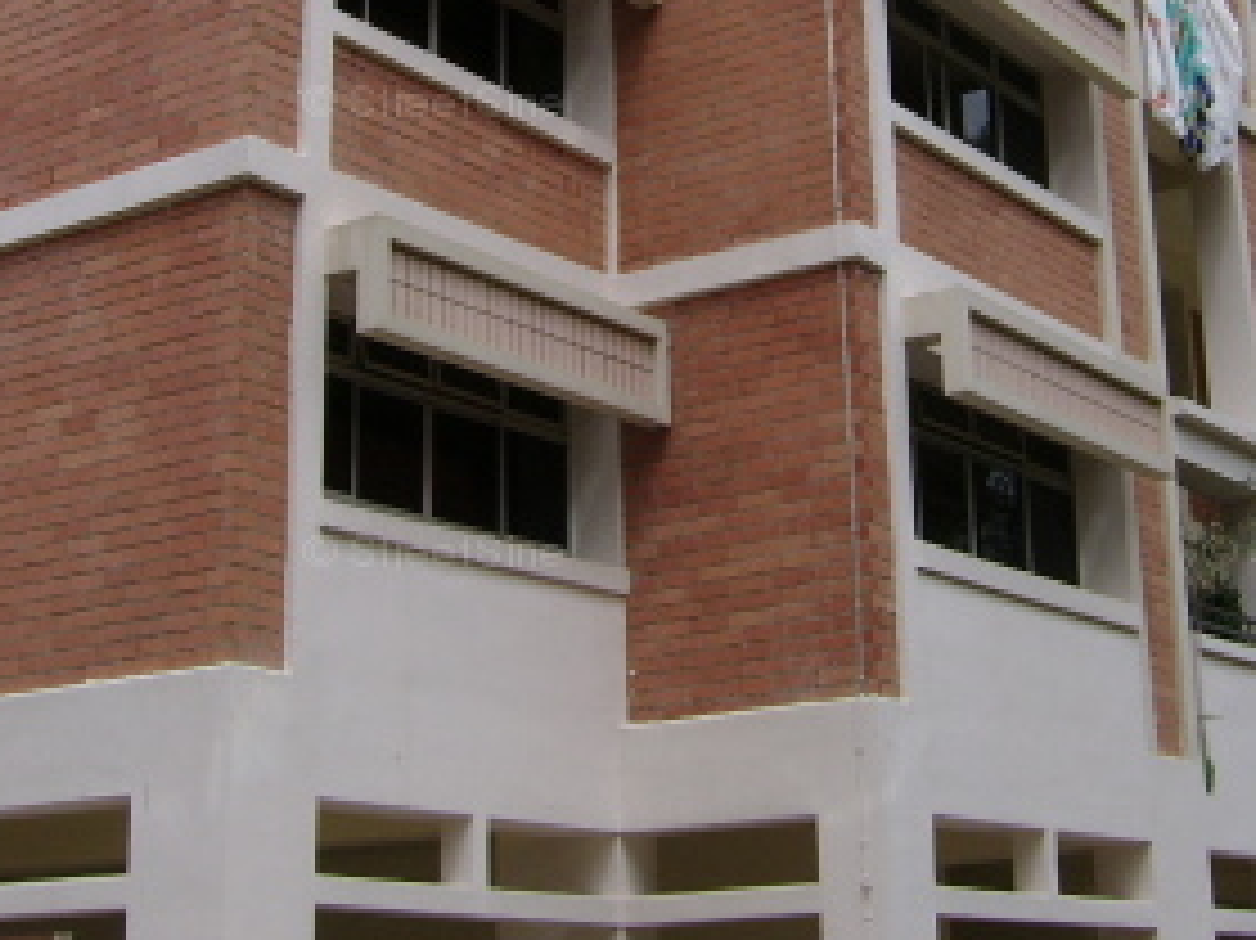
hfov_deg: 28.2
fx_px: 2503
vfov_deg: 20.9
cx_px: 639
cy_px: 108
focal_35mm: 69
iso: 50
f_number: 5.8
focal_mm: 5.95
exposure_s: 1/648
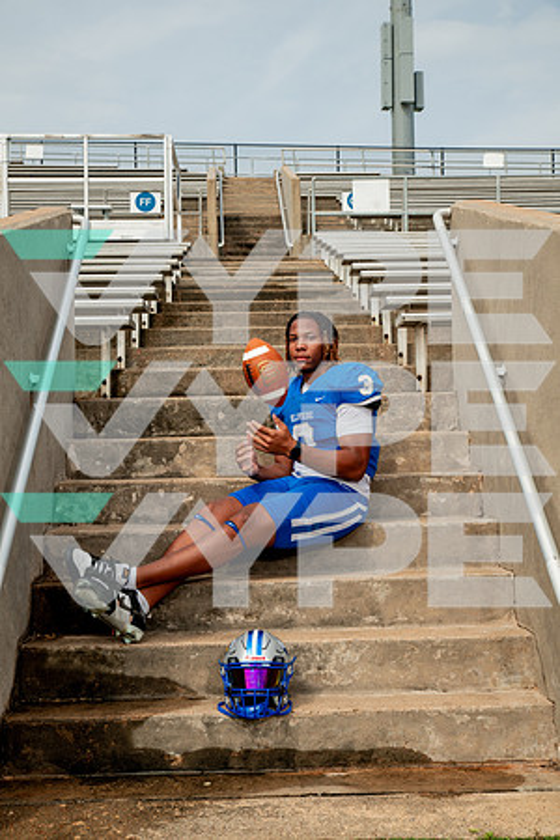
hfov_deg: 29.2
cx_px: 280
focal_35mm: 46
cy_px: 420
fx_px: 1073
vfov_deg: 42.7
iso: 125
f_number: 7.1
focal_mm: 46
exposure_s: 1/320
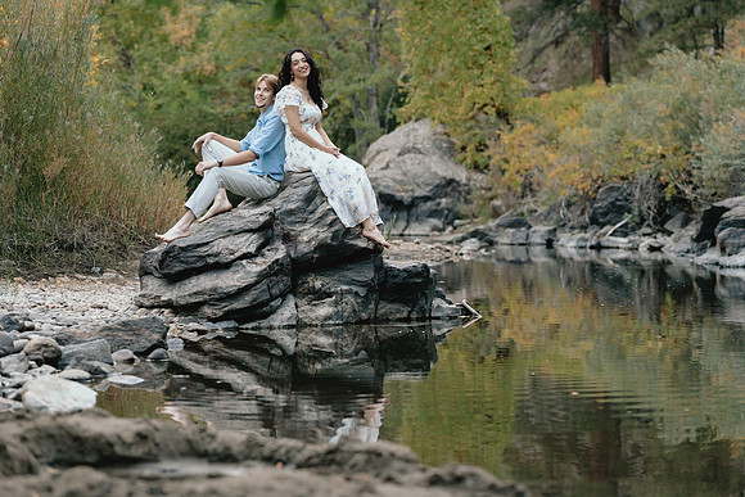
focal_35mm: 109
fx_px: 2256
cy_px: 248
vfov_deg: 12.6
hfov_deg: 18.8
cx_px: 372
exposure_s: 1/200
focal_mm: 109
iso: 1000
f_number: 3.5
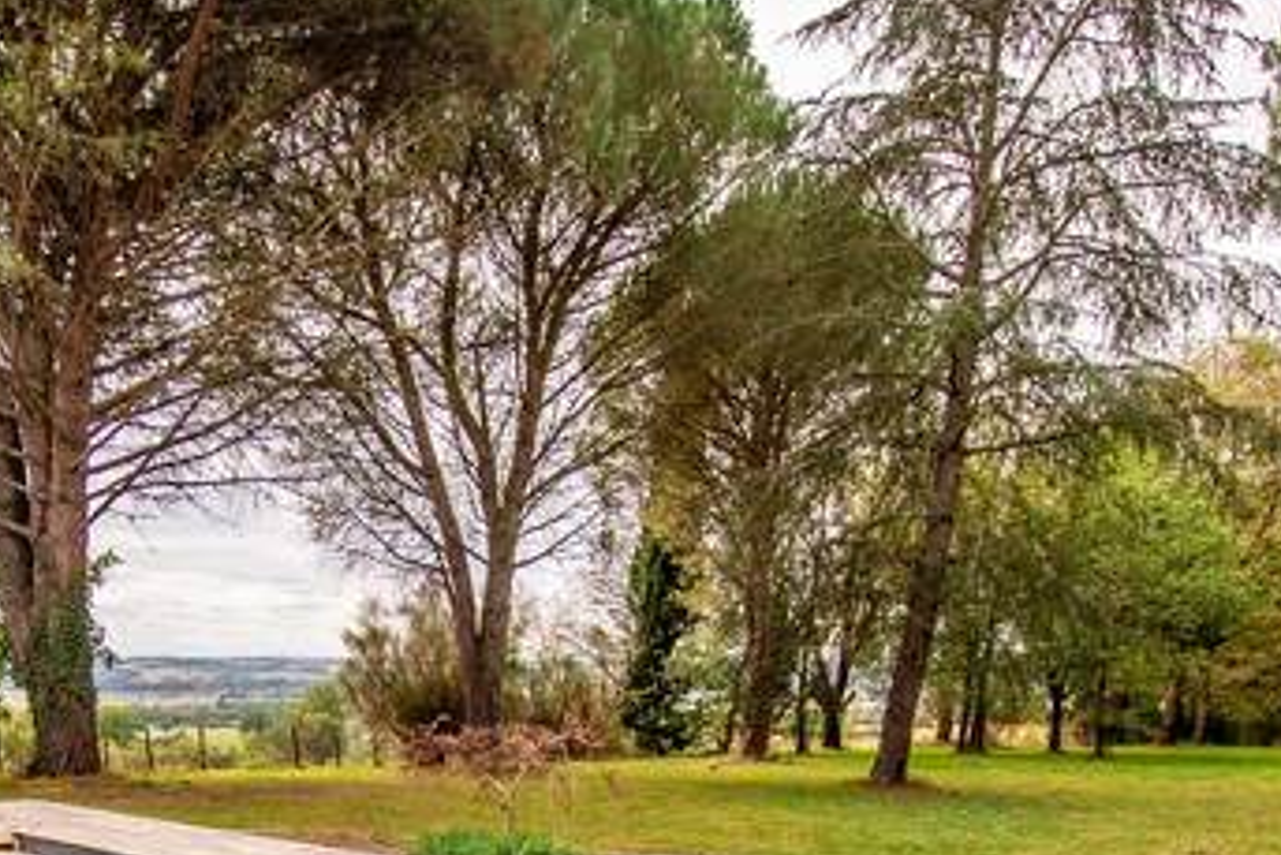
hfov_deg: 52.7
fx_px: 1246
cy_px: 905
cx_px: 370
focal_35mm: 35
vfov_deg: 33.7
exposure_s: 1/640
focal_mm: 10
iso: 200
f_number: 5
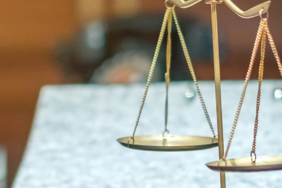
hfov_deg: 7.3
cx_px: 54
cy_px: 140
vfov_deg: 4.9
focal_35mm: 281
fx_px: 2200
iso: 800
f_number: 1.8
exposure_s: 1/30
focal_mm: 55
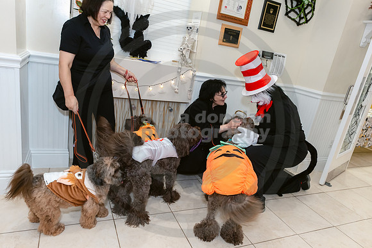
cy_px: 124
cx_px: 186
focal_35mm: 24
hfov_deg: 73.7
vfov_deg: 53.2
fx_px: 248
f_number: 9
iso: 2500
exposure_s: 1/60
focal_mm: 24
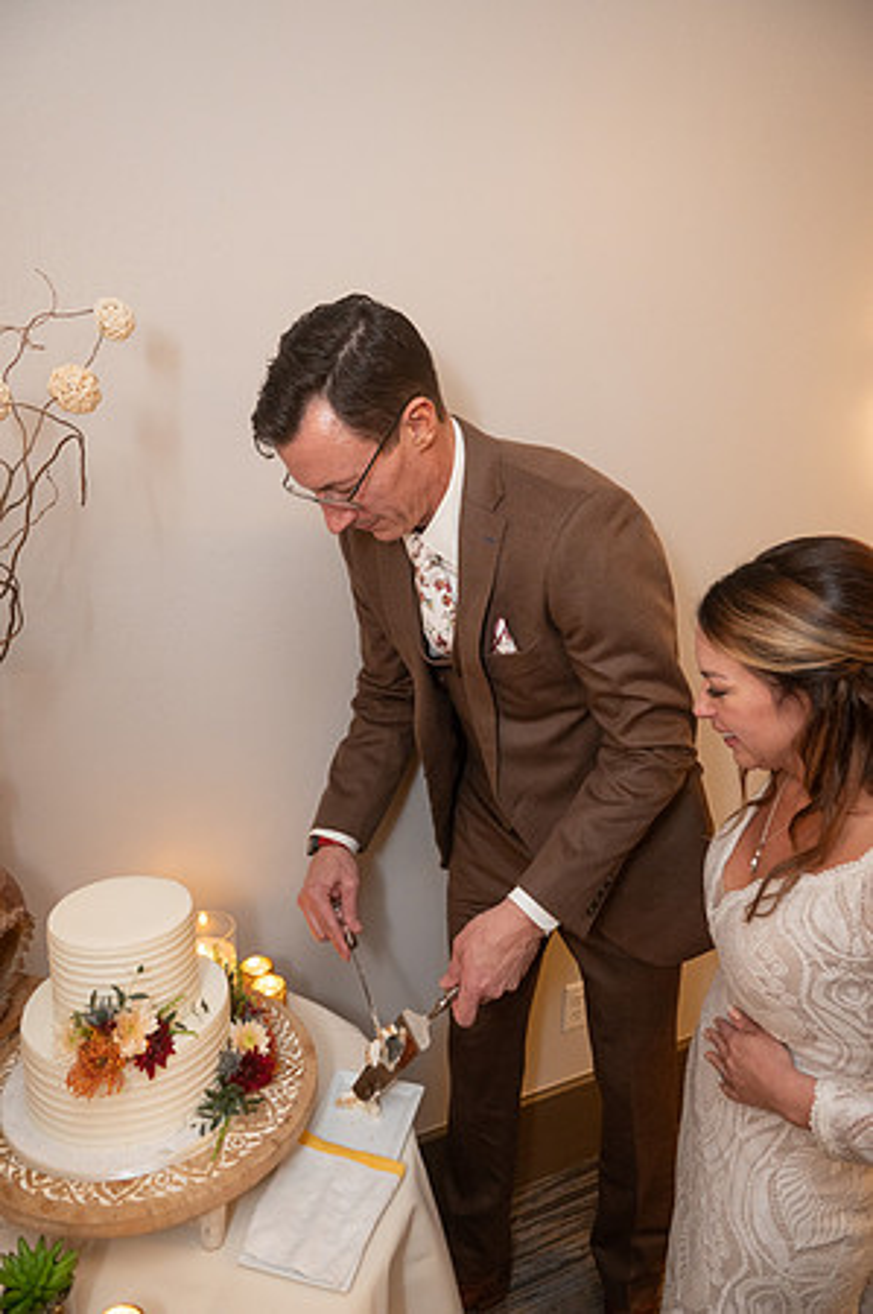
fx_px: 875
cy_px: 657
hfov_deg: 53.0
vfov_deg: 73.8
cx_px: 436
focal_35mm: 24
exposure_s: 1/200
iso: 3200
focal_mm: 24
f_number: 4
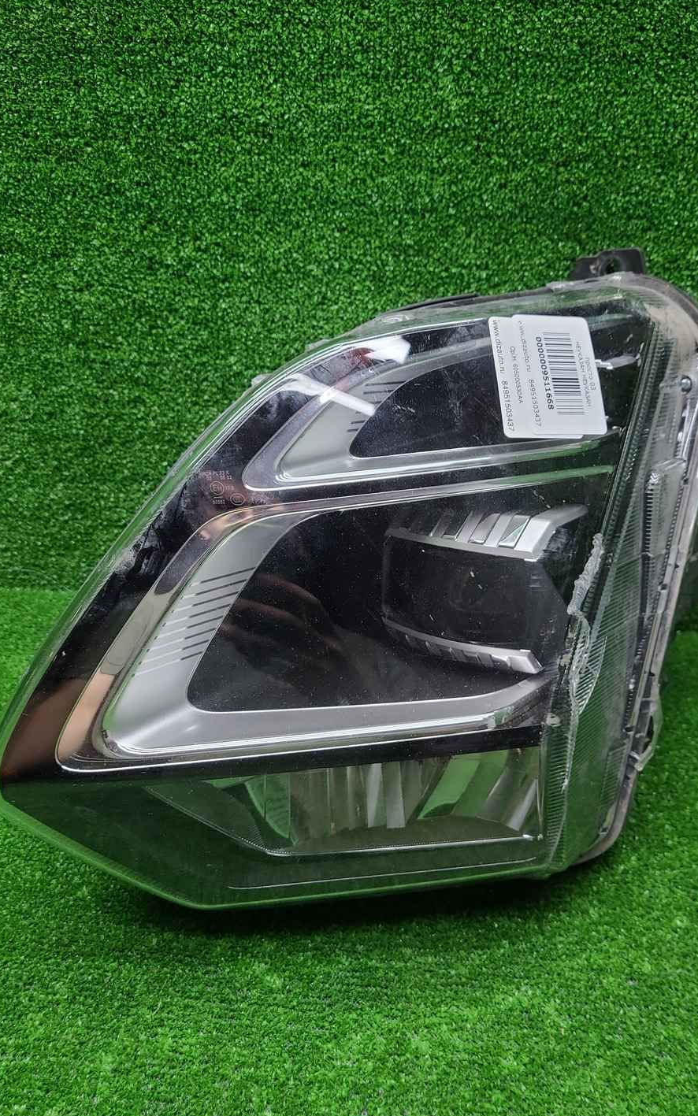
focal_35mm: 28
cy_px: 561
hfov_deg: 44.5
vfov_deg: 66.5
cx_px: 358
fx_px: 852
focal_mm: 5.4
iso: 52
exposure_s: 1/50
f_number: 1.8
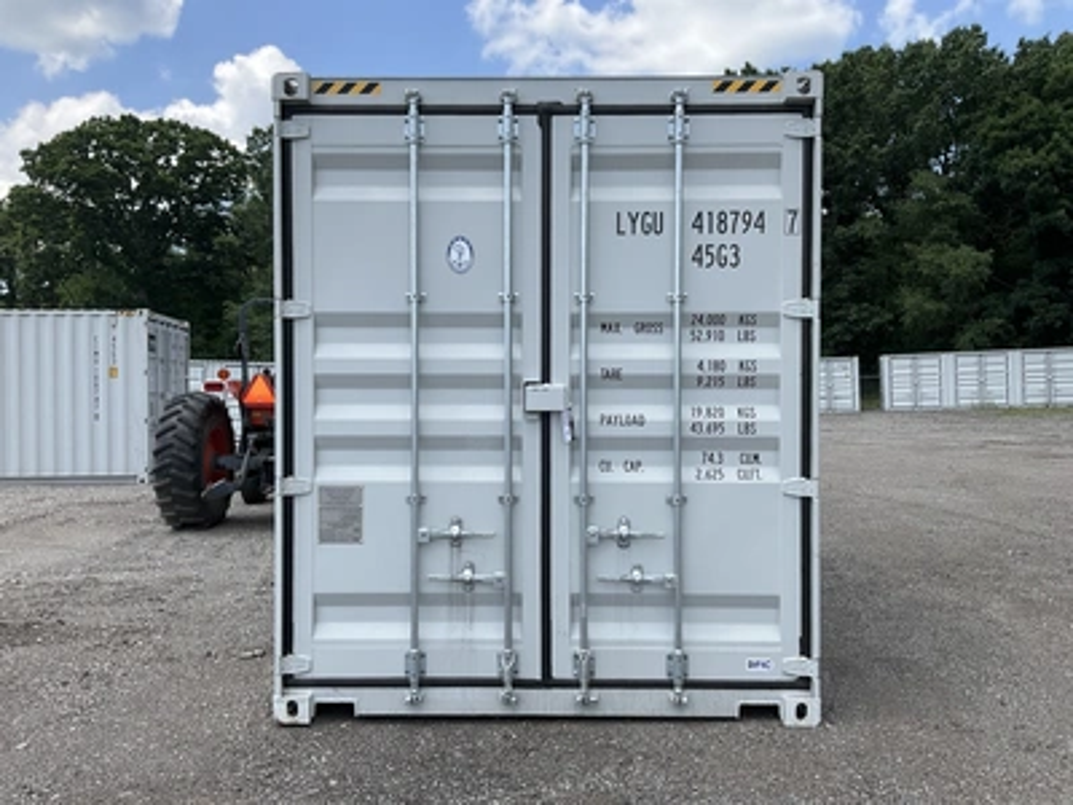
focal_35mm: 29
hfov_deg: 61.7
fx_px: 899
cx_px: 536
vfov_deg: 48.2
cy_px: 402
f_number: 1.8
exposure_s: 1/1377
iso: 25
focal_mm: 3
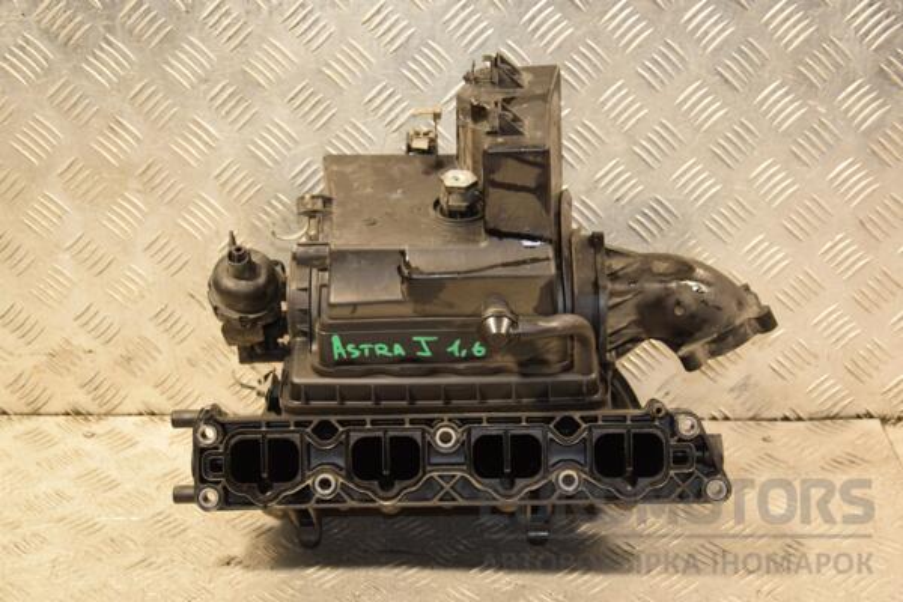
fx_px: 1580
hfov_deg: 31.9
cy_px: 301
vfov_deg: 21.6
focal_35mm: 63
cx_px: 452
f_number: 4.8
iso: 800
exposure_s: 1/100
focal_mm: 42
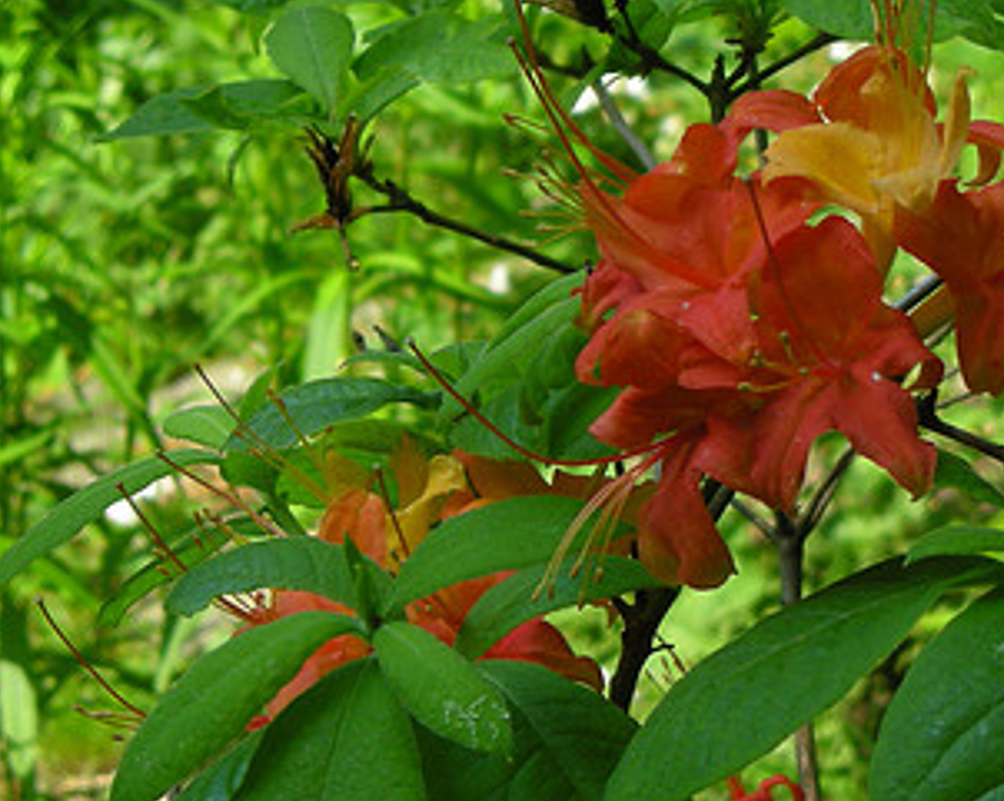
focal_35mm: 197
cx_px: 765
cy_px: 314
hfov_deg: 9.8
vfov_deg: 7.8
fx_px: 5848
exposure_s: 1/148
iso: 50
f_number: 4.7
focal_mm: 17.1
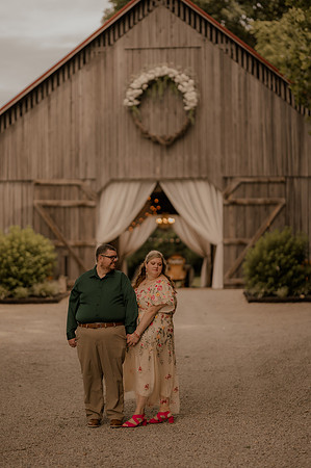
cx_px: 156
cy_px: 234
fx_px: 1104
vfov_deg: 23.9
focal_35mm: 85
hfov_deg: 16.0
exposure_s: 1/2500
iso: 250
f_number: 1.4
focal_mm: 85
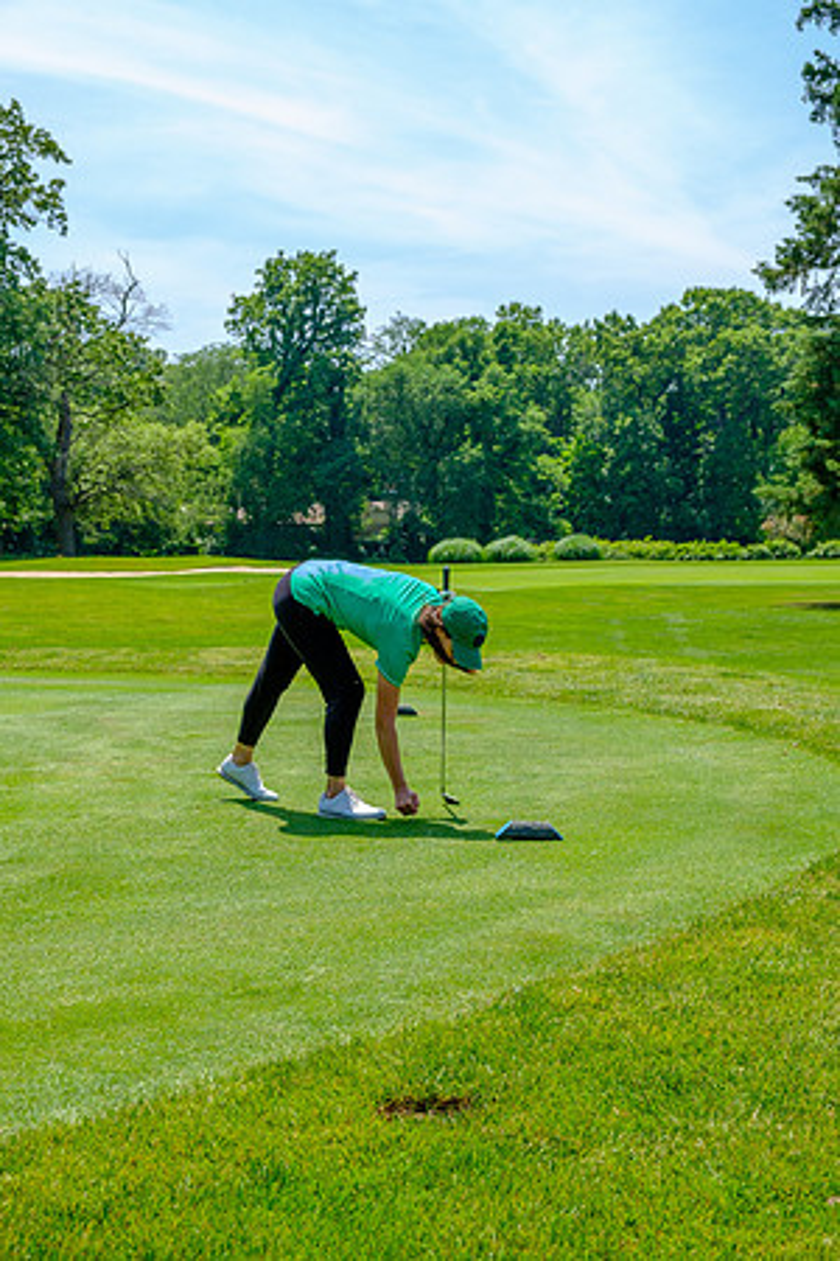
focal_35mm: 51
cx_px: 420
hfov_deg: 26.5
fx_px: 1785
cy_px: 630
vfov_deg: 38.9
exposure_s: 1/250
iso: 200
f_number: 5.6
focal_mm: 34.3
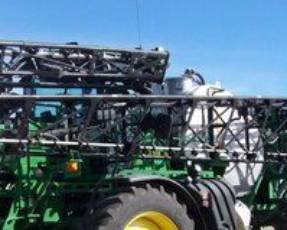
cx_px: 65
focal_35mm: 96
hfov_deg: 19.8
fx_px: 815
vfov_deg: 15.8
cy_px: 210
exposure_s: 1/461
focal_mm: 6
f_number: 4.8
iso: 80
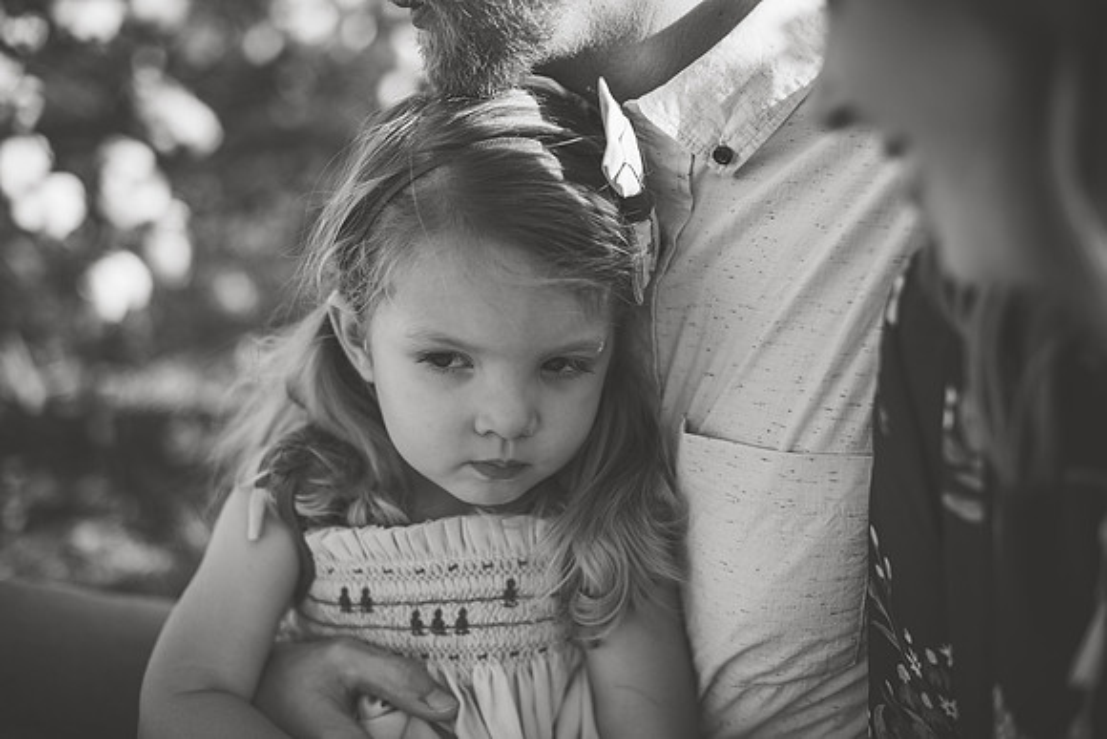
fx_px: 1538
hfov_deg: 39.6
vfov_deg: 27.0
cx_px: 554
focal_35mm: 50
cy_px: 370
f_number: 2.2
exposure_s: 1/3200
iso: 160
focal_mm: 50
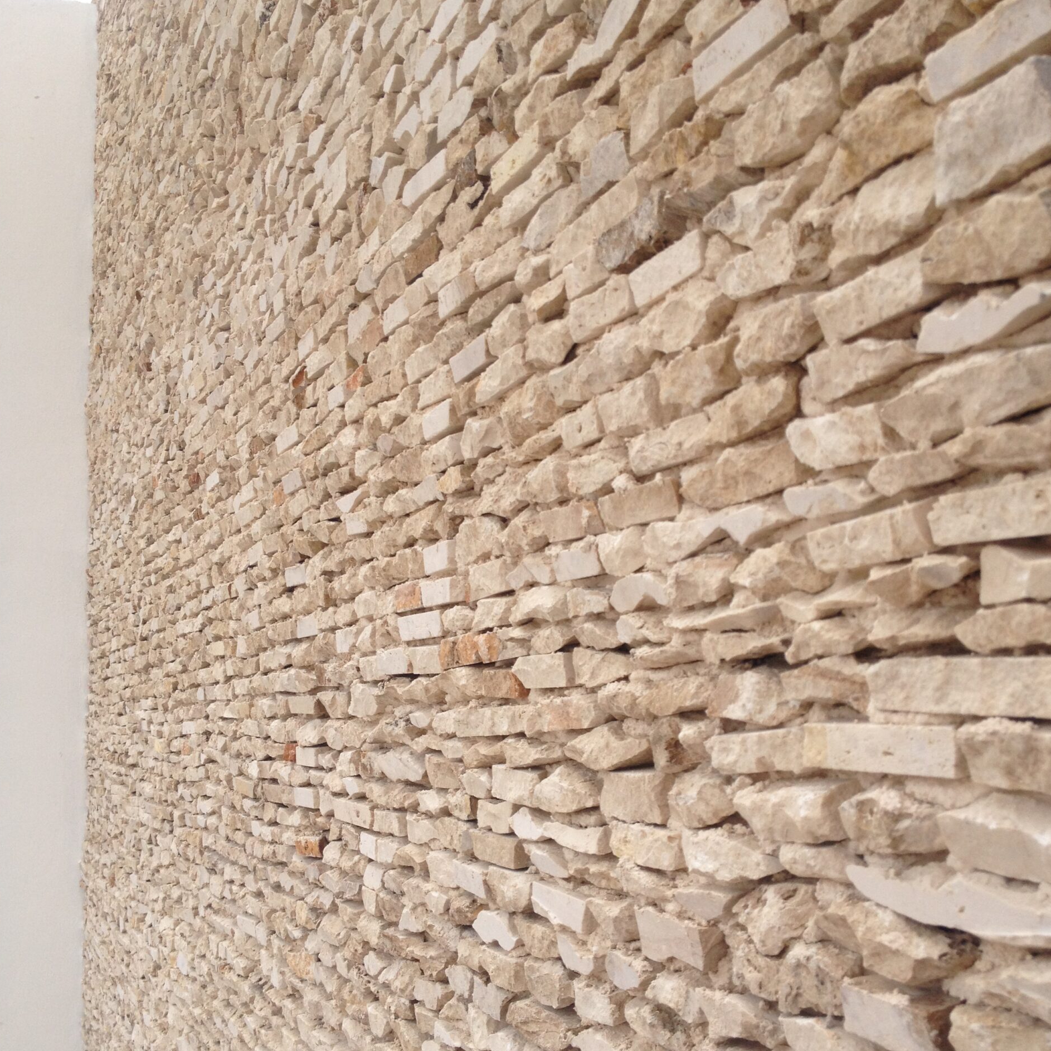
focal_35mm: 42
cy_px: 606
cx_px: 527
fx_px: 1443
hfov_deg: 40.0
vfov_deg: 39.9
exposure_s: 1/1022
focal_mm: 4.28
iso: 50
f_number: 2.4
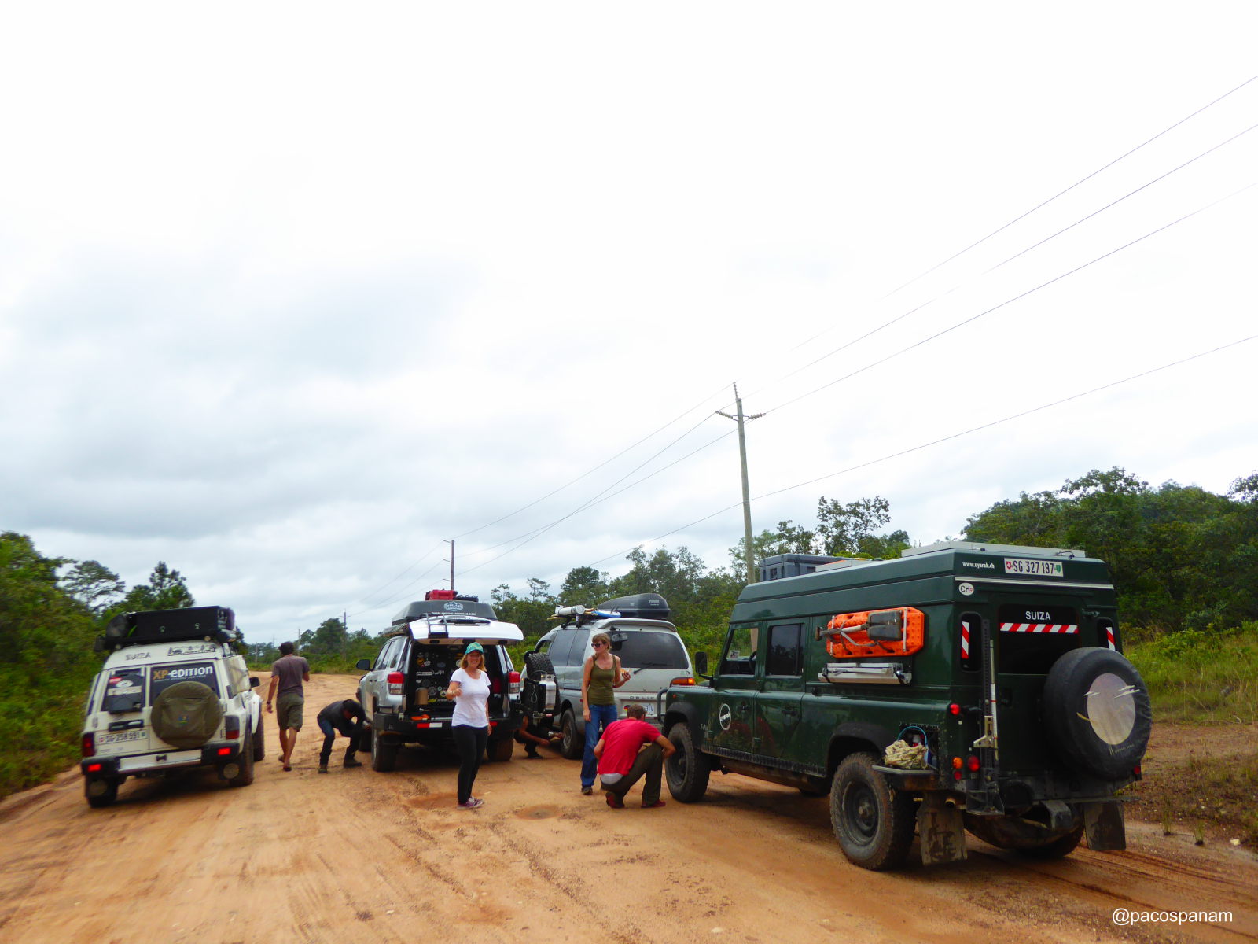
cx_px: 629
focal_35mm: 24
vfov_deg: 56.8
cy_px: 472
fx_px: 872
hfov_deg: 71.6
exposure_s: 1/500
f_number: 3.3
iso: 100
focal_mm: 4.3
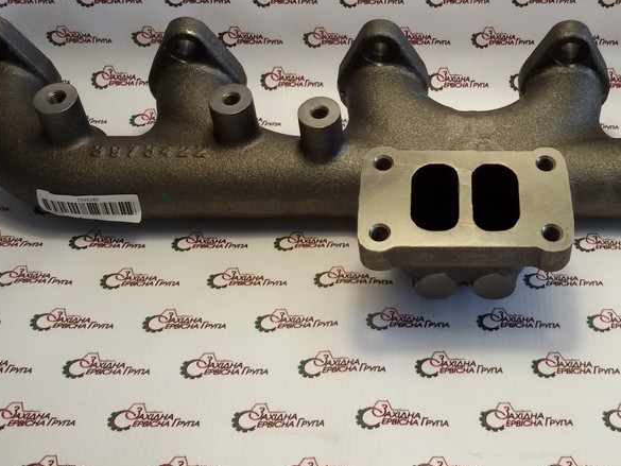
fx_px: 951
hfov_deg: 35.5
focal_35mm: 53
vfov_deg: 27.1
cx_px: 455
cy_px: 107
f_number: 2.4
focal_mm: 2.93
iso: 80
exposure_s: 1/100
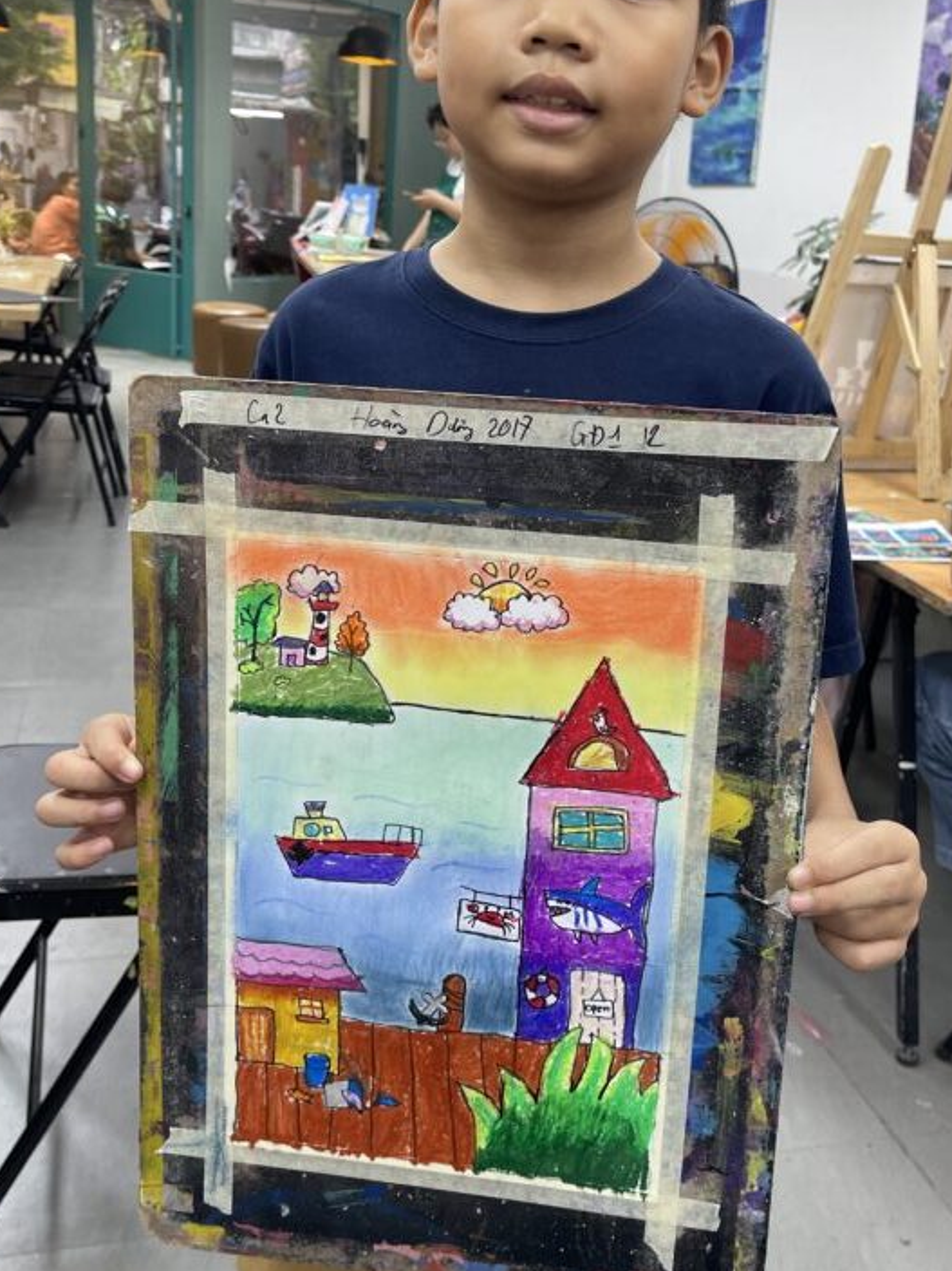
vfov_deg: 50.0
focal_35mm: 37
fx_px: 1357
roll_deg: -3.4
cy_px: 562
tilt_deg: -15.1
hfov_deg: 38.5
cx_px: 565
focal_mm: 5.1
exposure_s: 1/100
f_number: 1.6
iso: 80
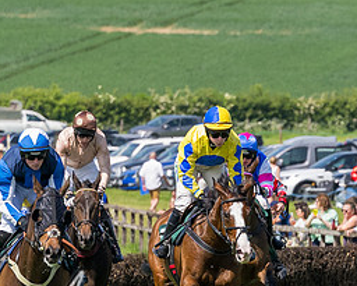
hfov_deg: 2.5
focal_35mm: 787
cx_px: 178
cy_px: 156
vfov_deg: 2.0
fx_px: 8318
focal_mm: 135
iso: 400
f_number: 4
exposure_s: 1/3200
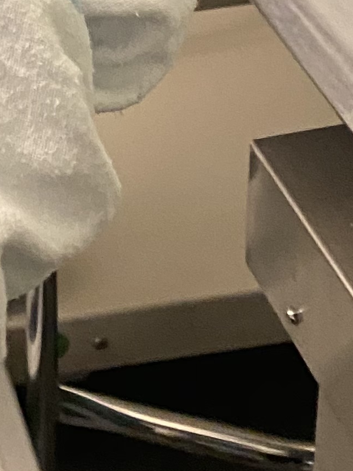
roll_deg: +4.0
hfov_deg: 11.2
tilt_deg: -16.4
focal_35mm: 122
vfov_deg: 13.2
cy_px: -566
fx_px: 1659
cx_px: -299
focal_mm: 4.25
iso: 320
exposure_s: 1/60
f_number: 1.8
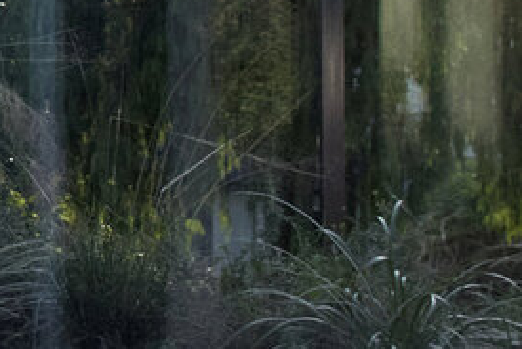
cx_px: -676
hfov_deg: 10.4
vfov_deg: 7.9
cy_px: 114
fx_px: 2539
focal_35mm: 175
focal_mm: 24
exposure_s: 1/800
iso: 800
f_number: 9
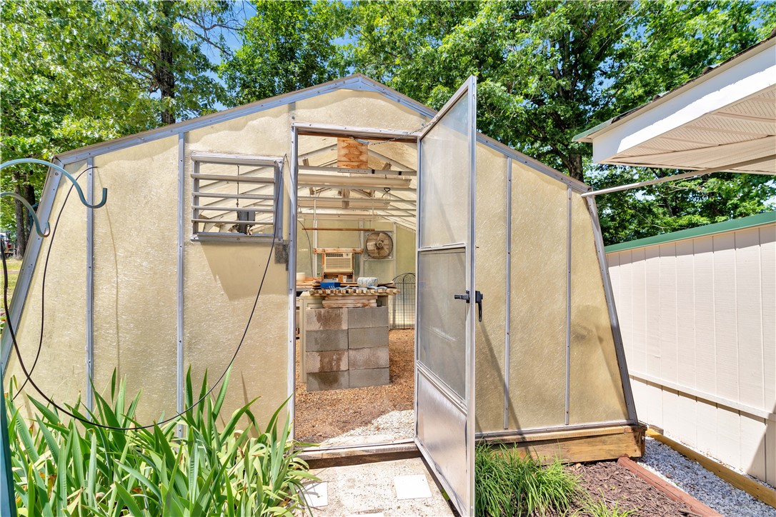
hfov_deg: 96.7
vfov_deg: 73.7
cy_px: 258
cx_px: 388
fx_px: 345
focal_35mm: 16
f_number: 7.1
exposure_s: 1/100
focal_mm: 16
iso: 100
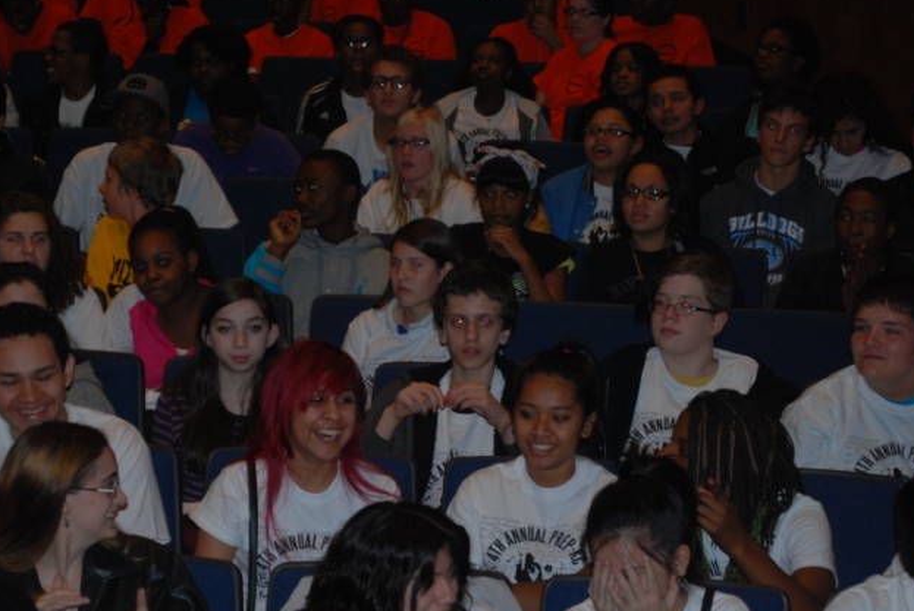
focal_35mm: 119
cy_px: 382
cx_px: 371
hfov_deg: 17.2
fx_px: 3018
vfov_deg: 11.6
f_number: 5.6
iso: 400
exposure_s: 1/60
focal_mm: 55
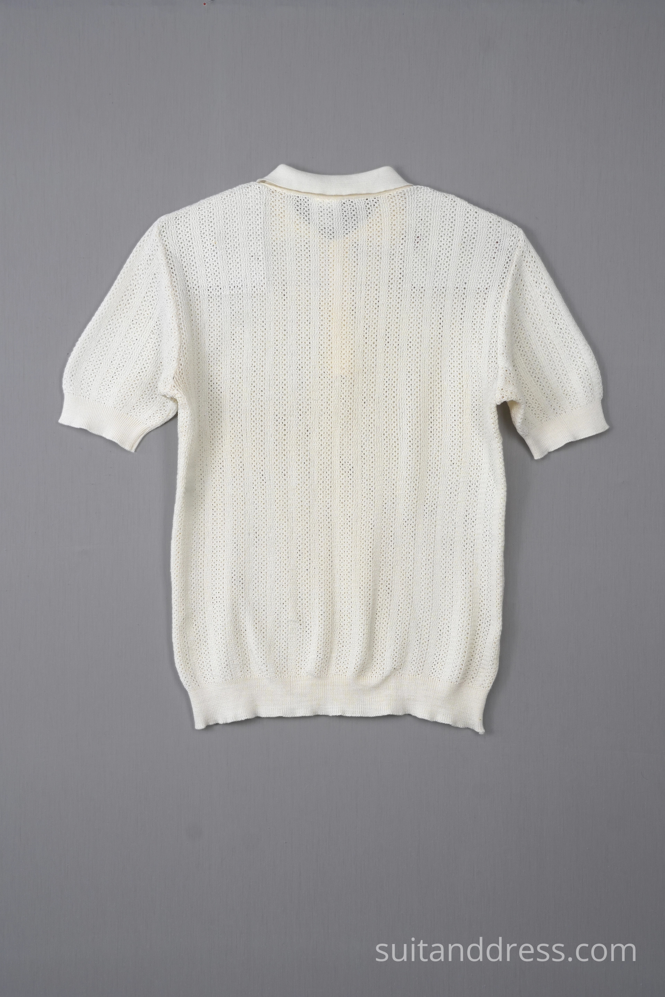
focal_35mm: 46
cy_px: 498
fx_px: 1288
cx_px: 332
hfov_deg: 28.9
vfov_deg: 42.3
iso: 320
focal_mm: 31
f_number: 9
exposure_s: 1/80
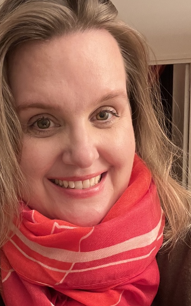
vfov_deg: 40.5
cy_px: 207
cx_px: 69
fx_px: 409
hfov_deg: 26.2
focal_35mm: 49
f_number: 2.2
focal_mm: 2.71
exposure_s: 1/50
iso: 320
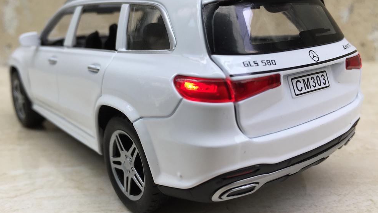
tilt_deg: -12.4
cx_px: 184
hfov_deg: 59.5
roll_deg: -0.2
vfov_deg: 35.5
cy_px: 82
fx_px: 331
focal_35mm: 33
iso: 32
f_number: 2.2
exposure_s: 1/321
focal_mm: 4.15
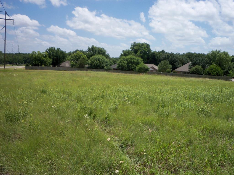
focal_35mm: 38
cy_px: 88
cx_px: 117
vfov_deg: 37.7
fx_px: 257
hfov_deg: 49.0
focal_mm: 6.3
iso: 100
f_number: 5.6
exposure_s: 1/400
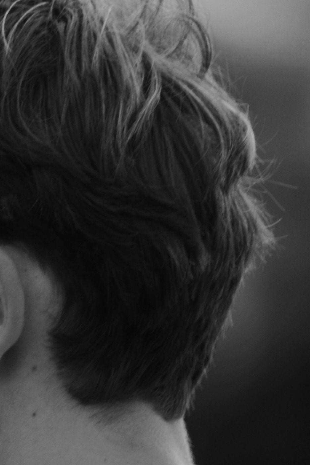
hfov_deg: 0.4
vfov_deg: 0.6
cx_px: 36
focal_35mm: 3178
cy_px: 385
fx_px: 41036
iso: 180
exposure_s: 1/500
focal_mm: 600
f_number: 6.3
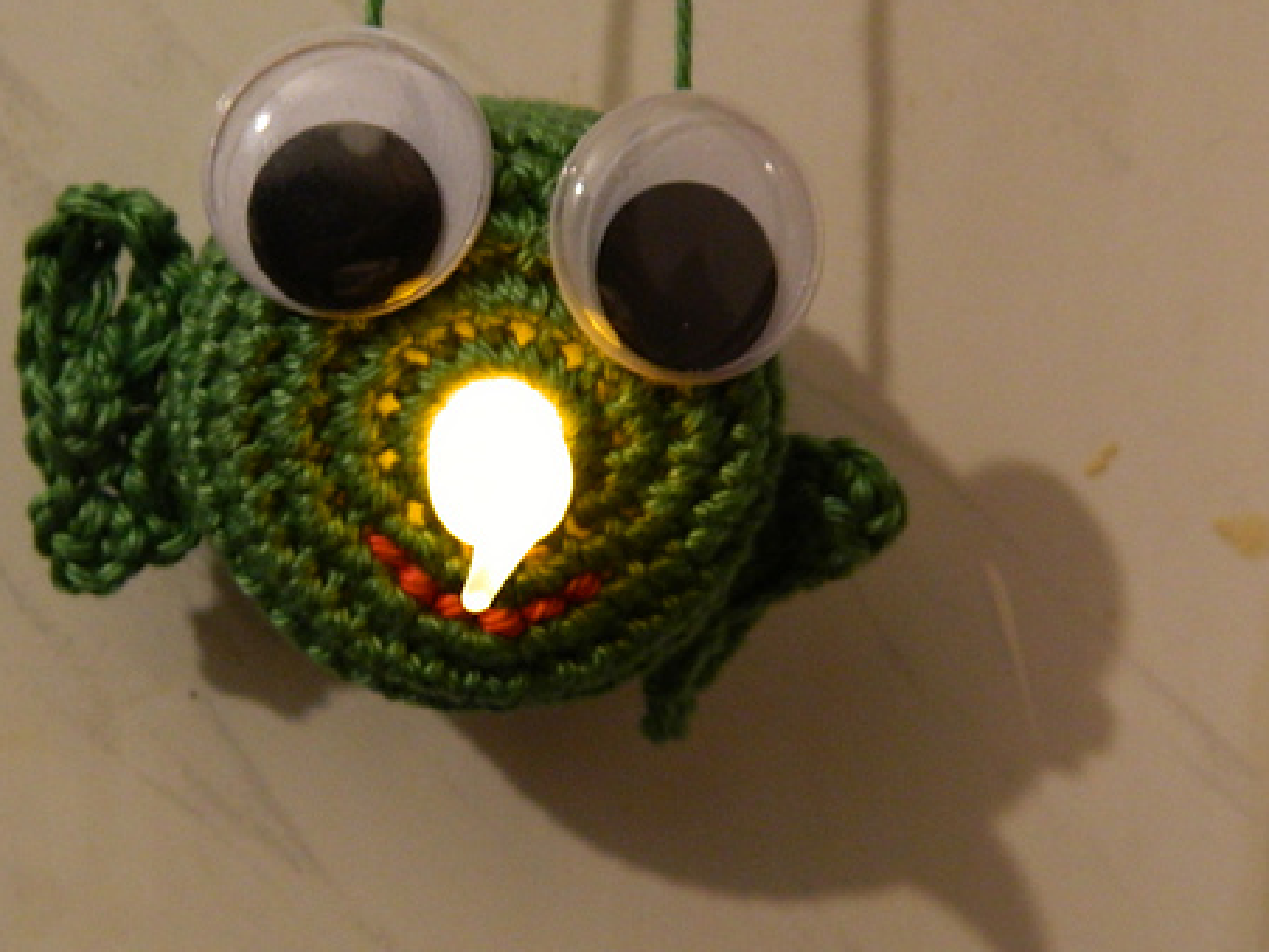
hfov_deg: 33.1
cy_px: 458
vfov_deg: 25.2
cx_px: 486
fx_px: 2126
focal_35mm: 58
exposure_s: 1/20
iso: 400
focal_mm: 7.3
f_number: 3.5
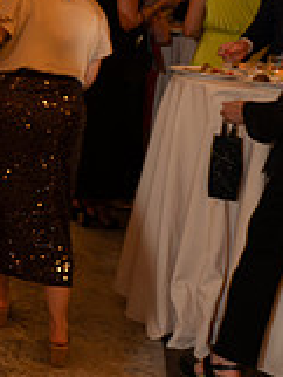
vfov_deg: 23.5
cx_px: -320
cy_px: 137
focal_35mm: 83
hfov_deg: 14.2
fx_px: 904
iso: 3200
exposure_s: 1/60
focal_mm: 24
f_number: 5.6
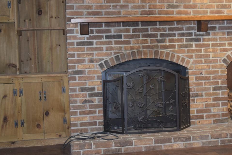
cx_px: 149
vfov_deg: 21.6
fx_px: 405
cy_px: 55
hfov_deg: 31.8
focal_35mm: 63
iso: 800
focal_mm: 25
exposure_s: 1/80
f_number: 4.5
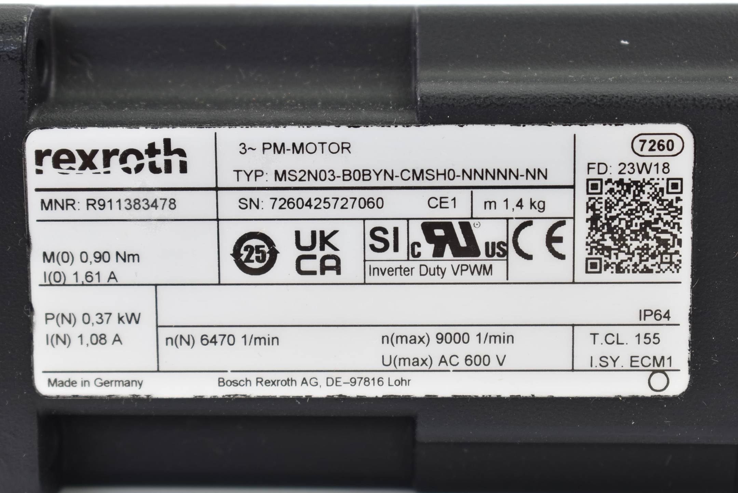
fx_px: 1600
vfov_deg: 17.5
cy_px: 246
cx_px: 369
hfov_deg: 26.0
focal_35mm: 78
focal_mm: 52
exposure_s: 1/15
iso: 100
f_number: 5.6
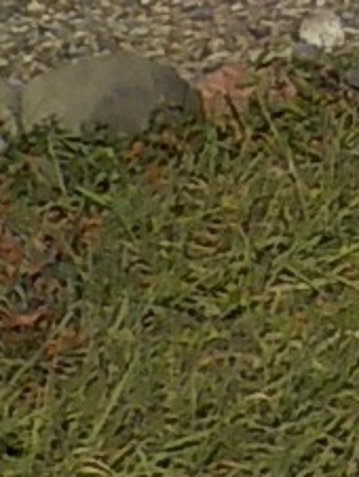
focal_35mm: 212
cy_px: -760
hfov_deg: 6.4
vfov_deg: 8.4
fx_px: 2926
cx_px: 1119
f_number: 6.6
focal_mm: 4.1
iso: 125
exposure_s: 1/800
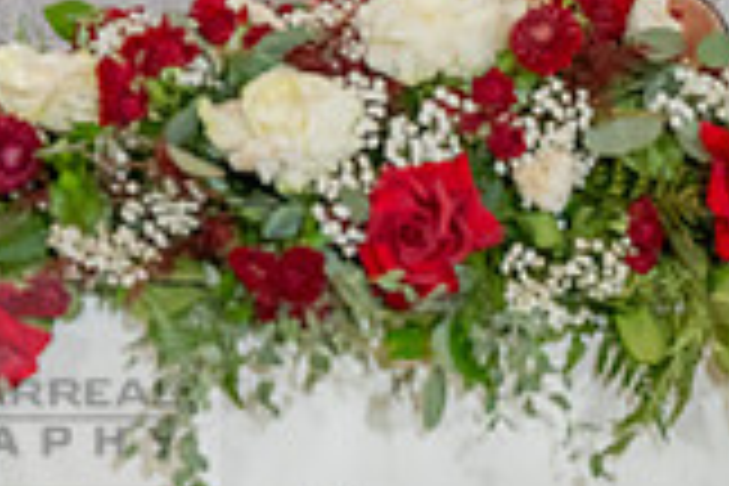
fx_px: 12291
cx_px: -162
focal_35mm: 607
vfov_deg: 2.3
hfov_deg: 3.4
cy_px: 380
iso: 1600
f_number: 2.8
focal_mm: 170
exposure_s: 1/320
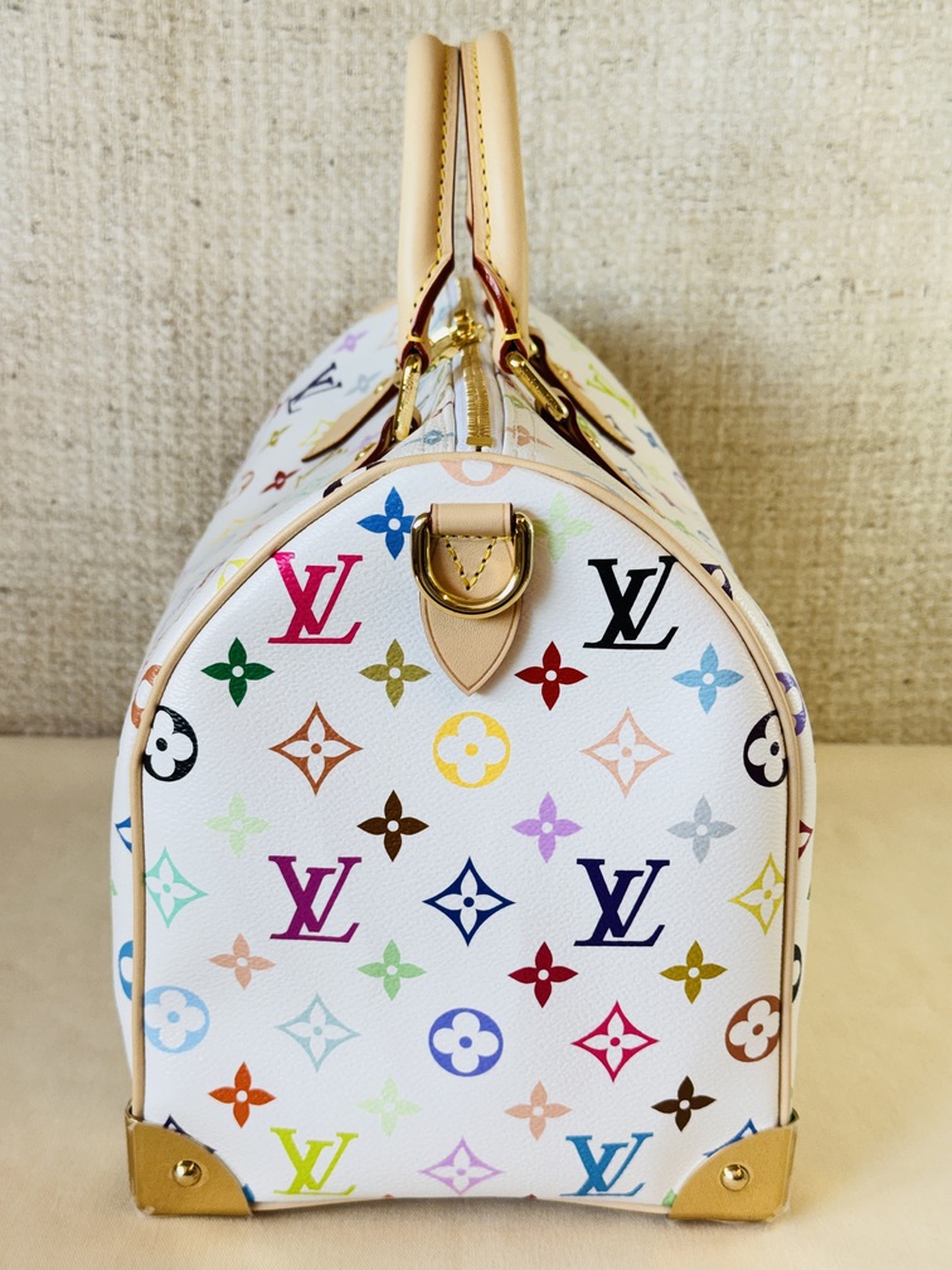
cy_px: 635
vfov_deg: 39.7
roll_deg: -1.1
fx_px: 1760
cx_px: 476
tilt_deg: -17.3
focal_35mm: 48
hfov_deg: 30.3
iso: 50
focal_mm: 6.76
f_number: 1.78
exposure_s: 1/100
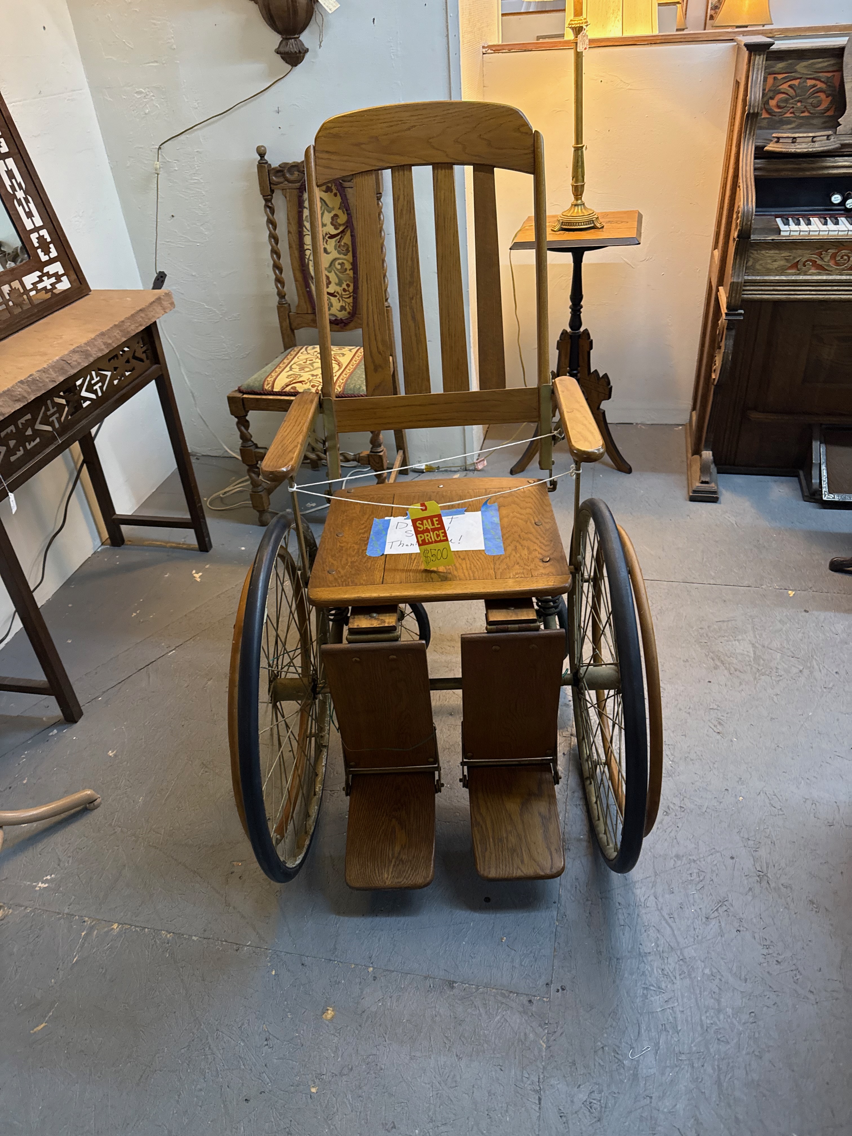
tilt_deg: -31.9
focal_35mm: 24
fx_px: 788
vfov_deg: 71.6
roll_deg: +7.3
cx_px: 426
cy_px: 568
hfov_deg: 56.8
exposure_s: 1/60
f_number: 1.78
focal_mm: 6.76
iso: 500
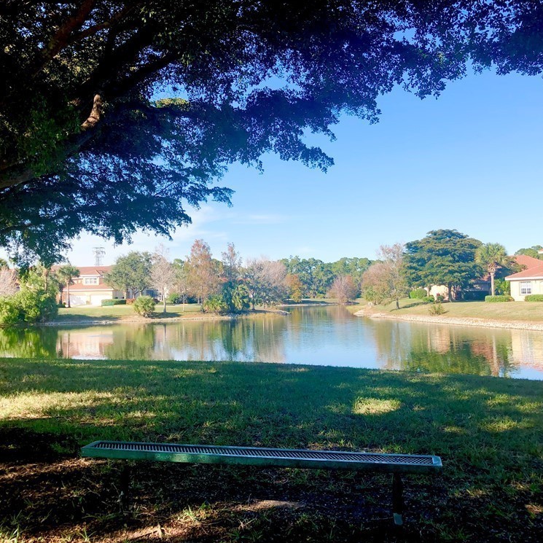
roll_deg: +0.1
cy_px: 277
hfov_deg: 48.4
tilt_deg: +1.5
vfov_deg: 48.4
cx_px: 257
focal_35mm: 34
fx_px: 603
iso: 20
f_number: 1.8
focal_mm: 3.99
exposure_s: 1/1116
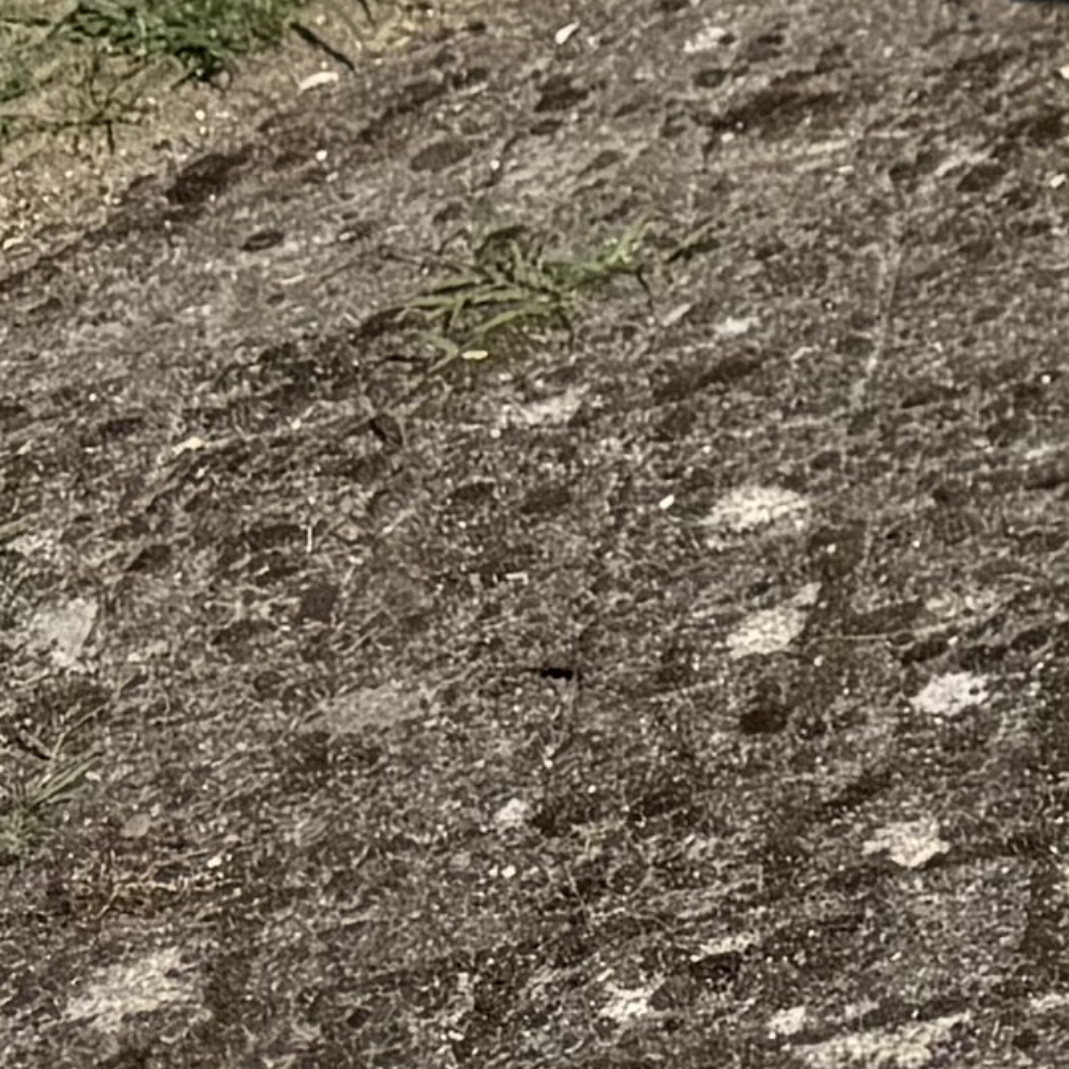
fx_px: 6289
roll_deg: +2.0
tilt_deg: -8.7
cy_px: -2268
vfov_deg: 8.1
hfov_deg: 8.0
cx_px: 3431
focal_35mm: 180
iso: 80
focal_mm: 6.76
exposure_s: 1/6711
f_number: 1.78
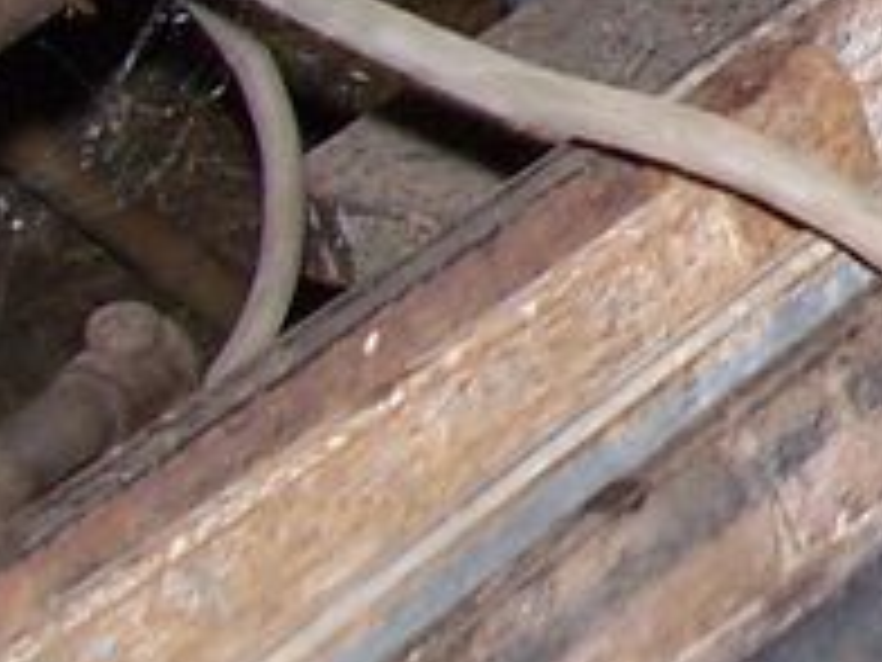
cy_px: -495
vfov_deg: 8.0
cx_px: 2079
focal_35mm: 179
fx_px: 4561
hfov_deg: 9.8
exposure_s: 1/60
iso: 140
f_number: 2.8
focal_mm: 6
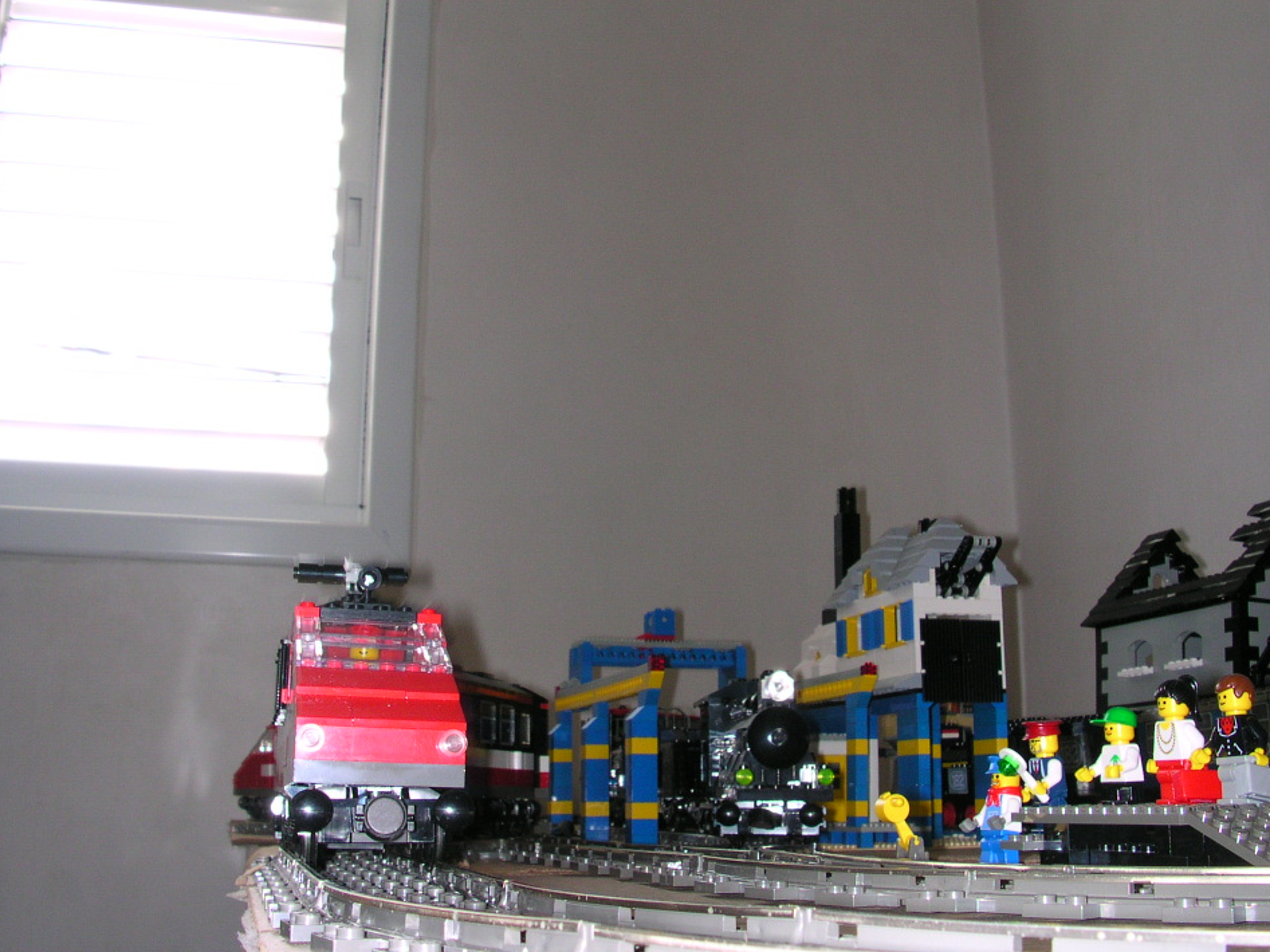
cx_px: 649
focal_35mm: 40
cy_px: 508
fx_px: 1467
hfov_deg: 46.8
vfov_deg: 35.9
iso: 100
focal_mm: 5.6
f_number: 4.5
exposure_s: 1/30
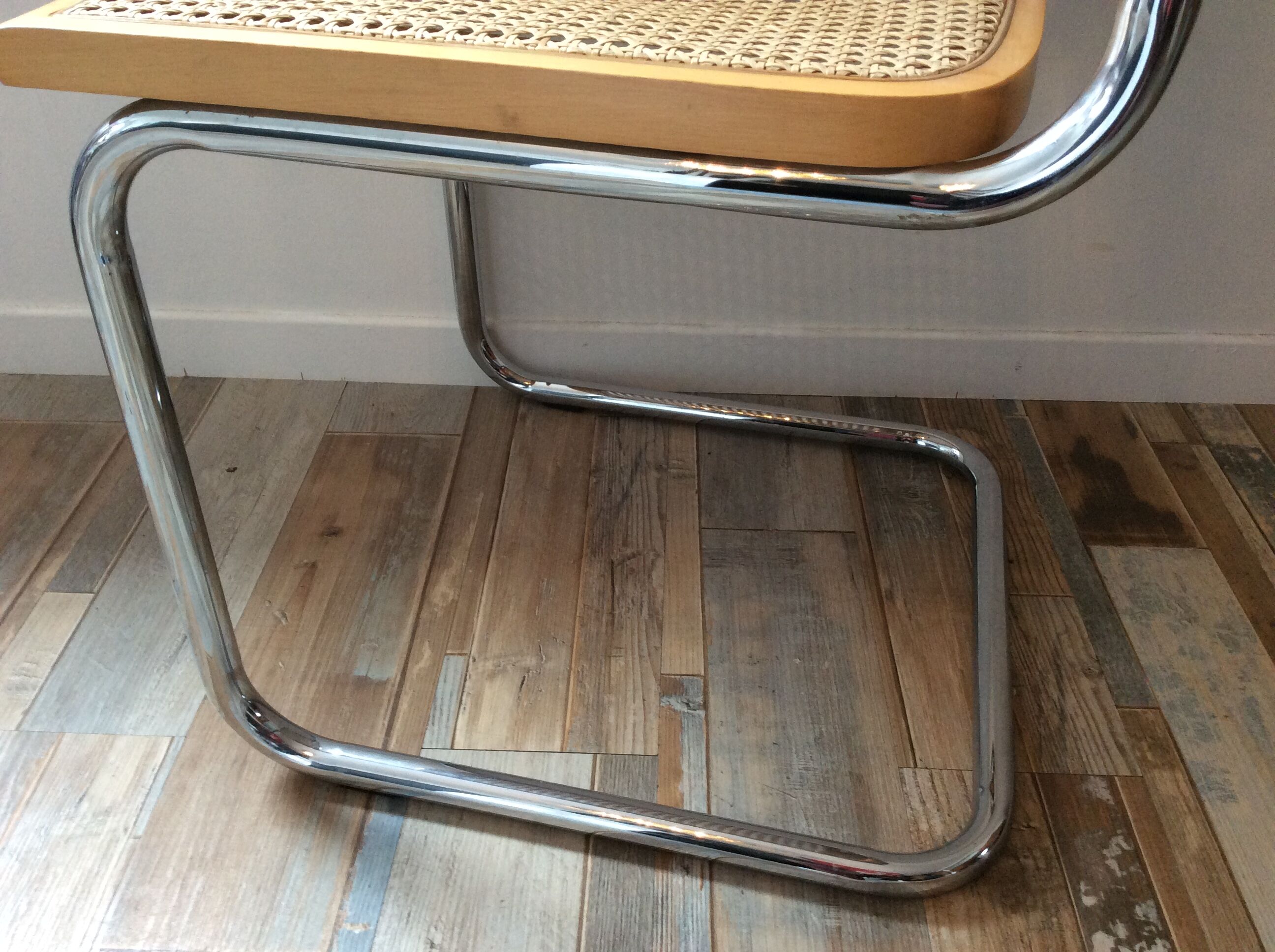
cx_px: 638
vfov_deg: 44.1
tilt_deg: -36.1
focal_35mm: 32
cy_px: 476
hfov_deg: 56.9
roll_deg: +0.5
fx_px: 1177
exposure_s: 1/25
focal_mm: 3.3
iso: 100
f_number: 2.4
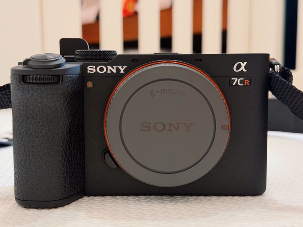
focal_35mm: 48
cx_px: 152
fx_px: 420
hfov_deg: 39.7
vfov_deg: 30.3
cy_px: 114
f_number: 1.78
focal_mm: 6.76
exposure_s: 1/40
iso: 200
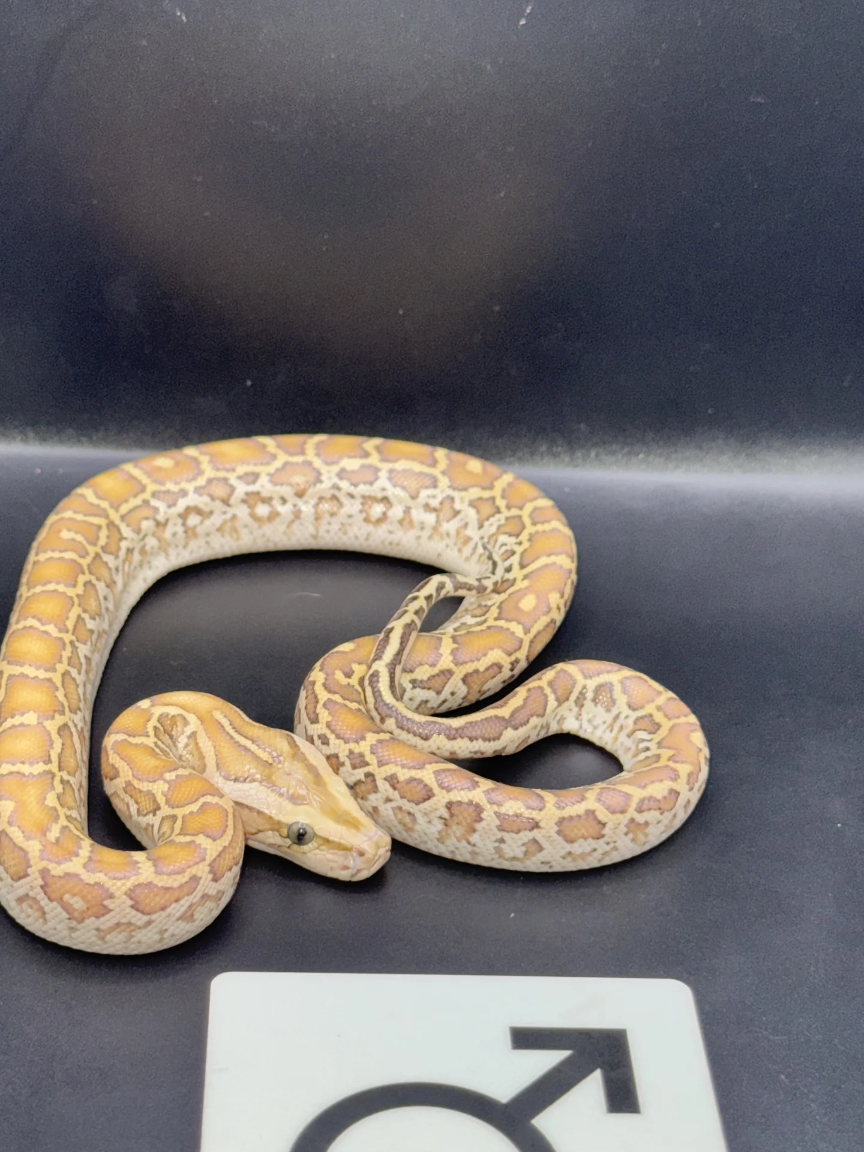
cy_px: 647
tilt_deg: -34.6
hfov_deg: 22.9
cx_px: 403
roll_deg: -4.5
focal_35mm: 64
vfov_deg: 30.2
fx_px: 2130
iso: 50
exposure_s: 1/189
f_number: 1.78
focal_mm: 6.76
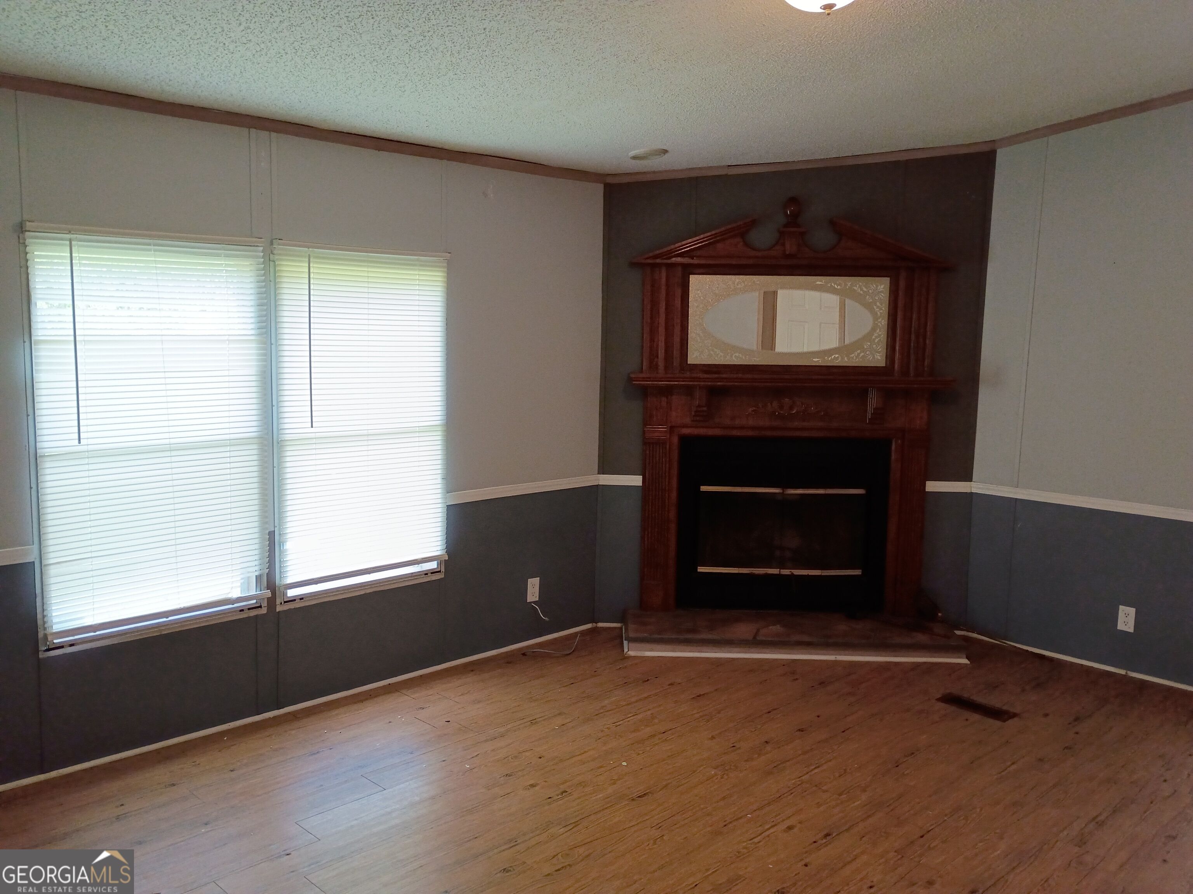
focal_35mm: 29
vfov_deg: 48.2
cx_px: 596
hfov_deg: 61.7
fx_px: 999
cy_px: 447
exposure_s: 1/60
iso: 197
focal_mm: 4.27
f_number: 1.8
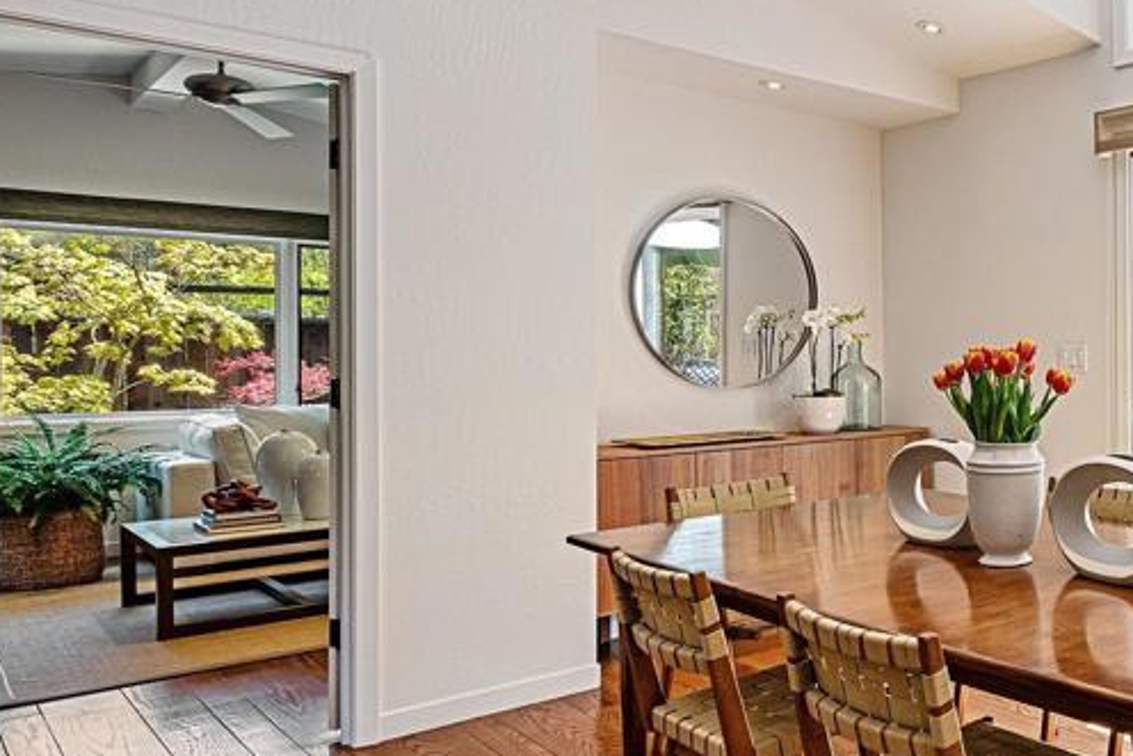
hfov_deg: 47.2
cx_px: 1142
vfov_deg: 40.0
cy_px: 363
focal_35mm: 33
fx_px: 1039
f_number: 11
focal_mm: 16
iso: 320
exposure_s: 1/40
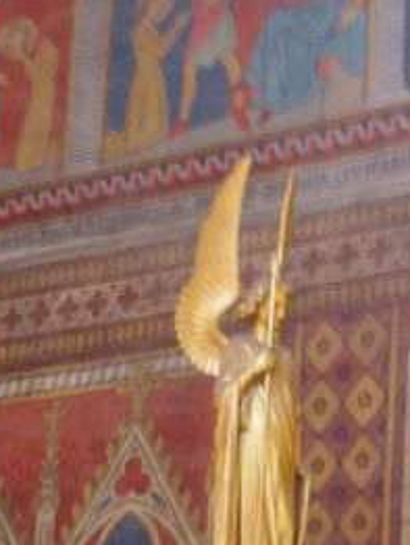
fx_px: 2286
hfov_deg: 10.2
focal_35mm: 145
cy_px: 414
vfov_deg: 13.6
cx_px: 254
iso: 400
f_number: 5.4
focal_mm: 15.81
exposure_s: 1/2
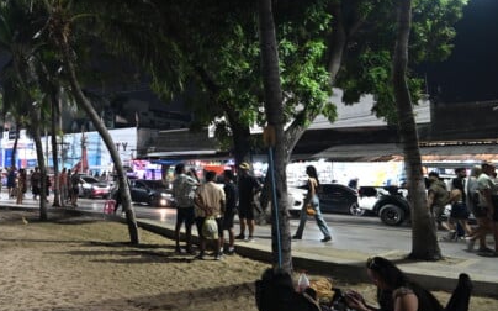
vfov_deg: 40.4
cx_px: 81
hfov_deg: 55.7
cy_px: 130
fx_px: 421
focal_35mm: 31
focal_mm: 16
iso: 3200
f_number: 2.8
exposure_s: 1/60
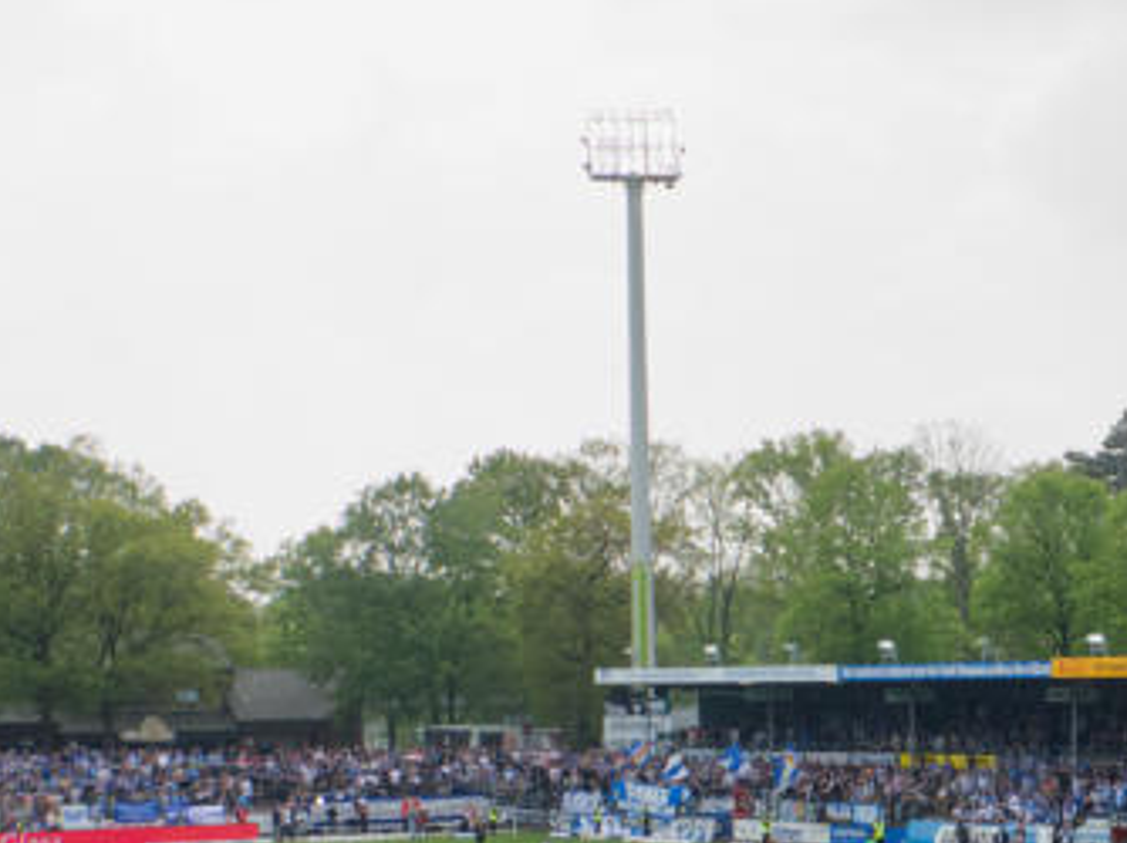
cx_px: 1117
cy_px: 907
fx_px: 2700
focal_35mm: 83
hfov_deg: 22.7
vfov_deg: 17.2
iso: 200
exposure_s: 1/250
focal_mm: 8.8
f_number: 7.1
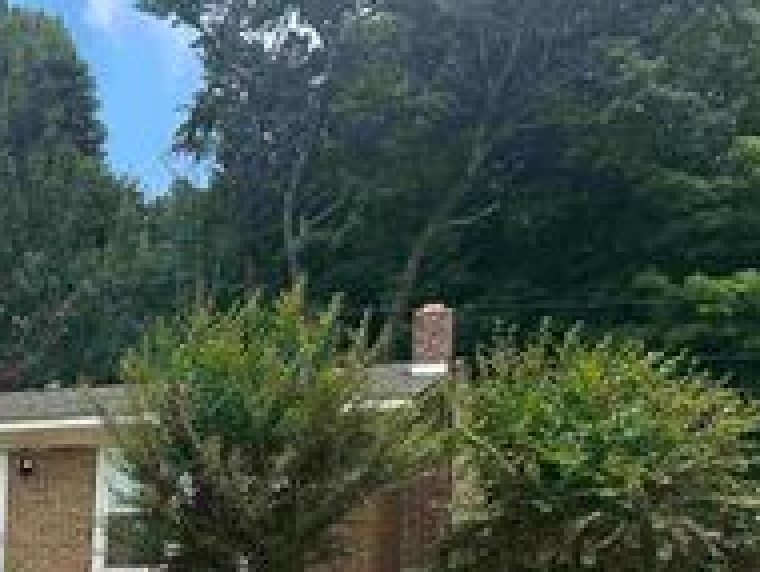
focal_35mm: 63
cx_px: -76
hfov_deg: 28.0
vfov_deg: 22.1
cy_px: 618
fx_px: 1385
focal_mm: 6.86
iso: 80
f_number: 1.78
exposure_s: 1/2410
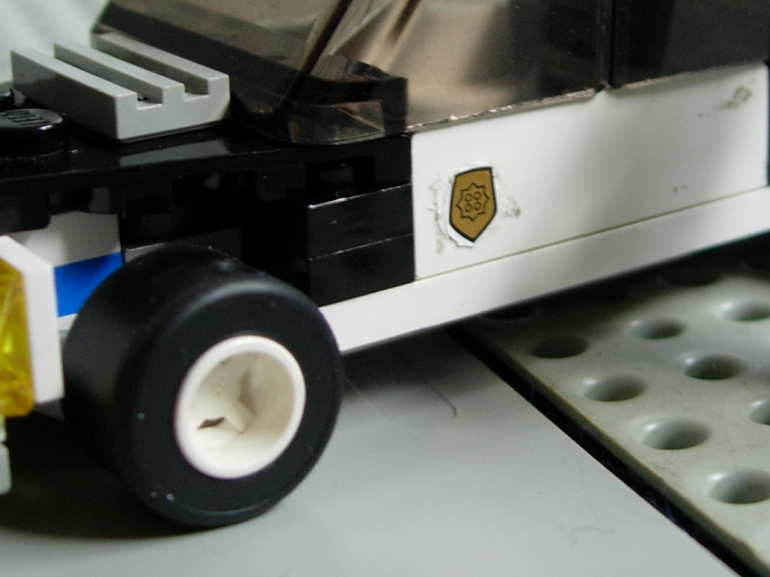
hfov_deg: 25.9
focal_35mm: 75
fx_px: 1668
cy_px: 186
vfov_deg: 19.6
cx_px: 470
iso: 89
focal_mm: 7.8
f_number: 2.8
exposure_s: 1/32
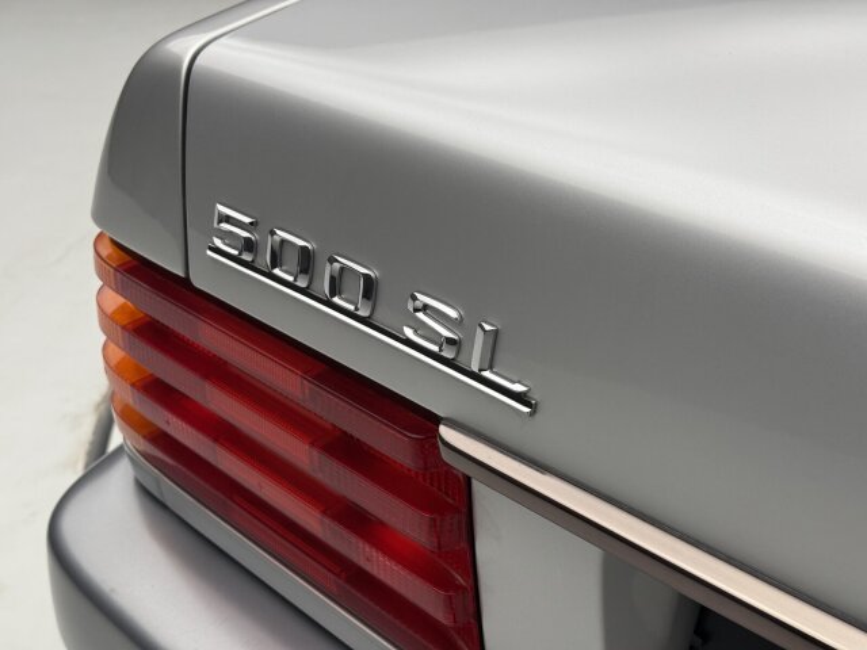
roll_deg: -1.4
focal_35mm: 48
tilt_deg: -26.5
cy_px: 325
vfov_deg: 30.3
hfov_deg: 39.7
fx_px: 1202
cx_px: 434
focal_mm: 6.76
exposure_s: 1/91
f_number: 1.78
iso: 100
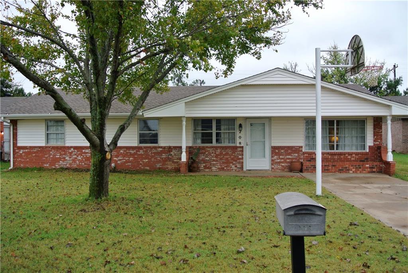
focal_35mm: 34
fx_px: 386
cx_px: 204
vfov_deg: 38.9
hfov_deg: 55.8
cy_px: 136
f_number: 3.8
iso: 100
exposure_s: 1/160
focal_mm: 12.7
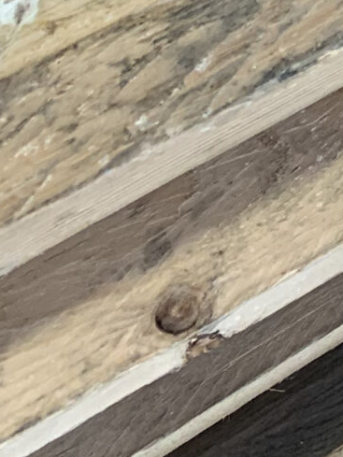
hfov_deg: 10.1
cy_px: -547
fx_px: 1796
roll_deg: -1.7
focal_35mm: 136
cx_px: 697
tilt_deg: -43.6
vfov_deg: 12.3
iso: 100
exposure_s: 1/74
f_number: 1.8
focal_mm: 4.25
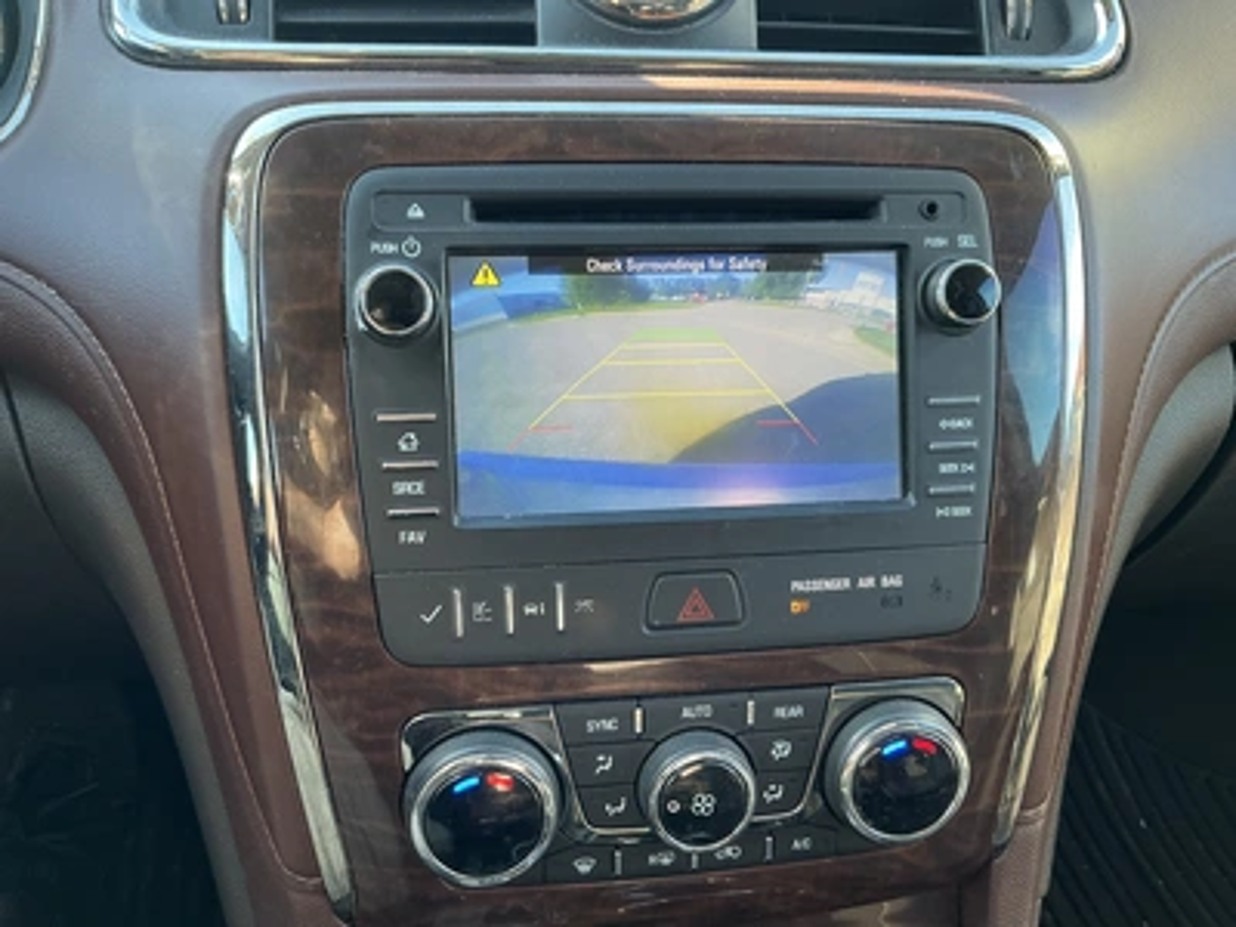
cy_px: 464
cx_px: 618
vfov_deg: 49.7
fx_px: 1000
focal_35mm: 28
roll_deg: -0.8
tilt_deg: -30.6
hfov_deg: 63.4
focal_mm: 3
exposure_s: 1/60
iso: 80
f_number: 1.8
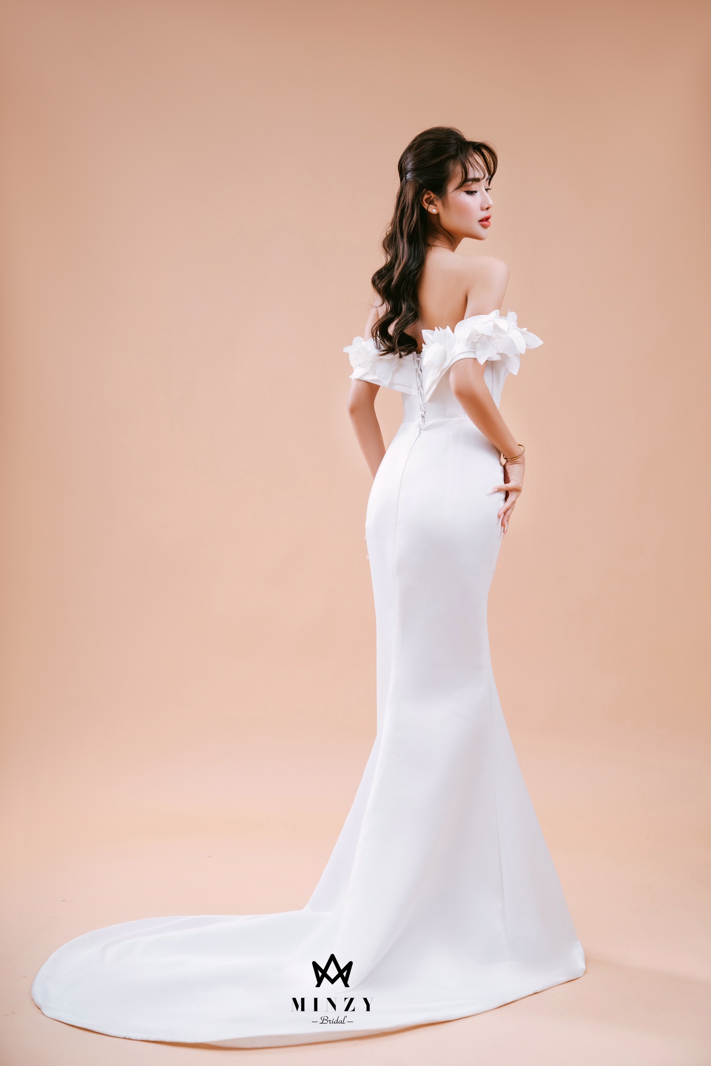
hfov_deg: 22.6
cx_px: 356
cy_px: 533
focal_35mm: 60
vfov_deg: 33.4
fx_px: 1777
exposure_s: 1/160
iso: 200
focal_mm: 60
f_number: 3.2
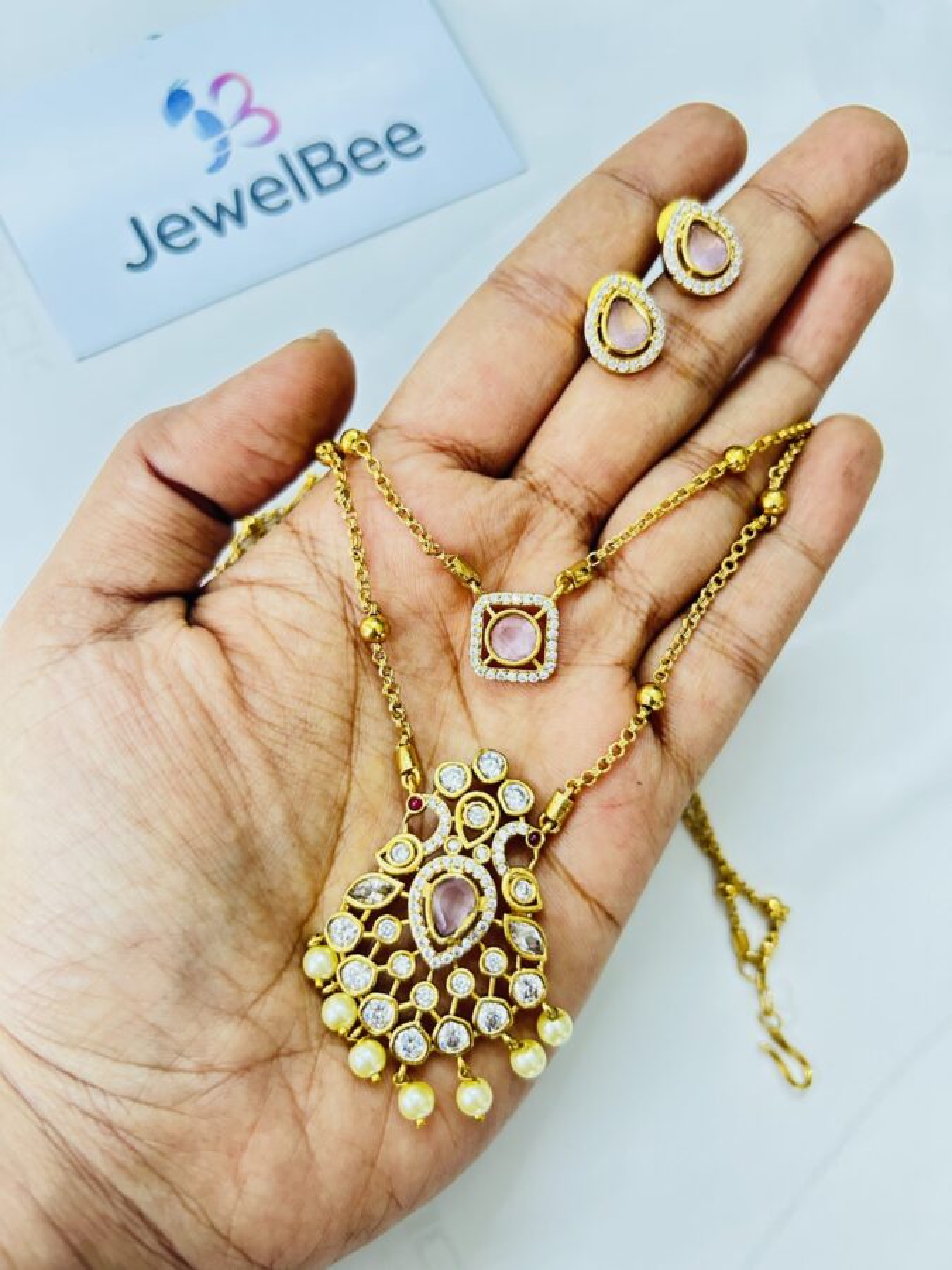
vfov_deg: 67.3
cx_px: 476
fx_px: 953
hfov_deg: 53.1
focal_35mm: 26
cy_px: 635
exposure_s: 1/50
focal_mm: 5.7
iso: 320
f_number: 1.5
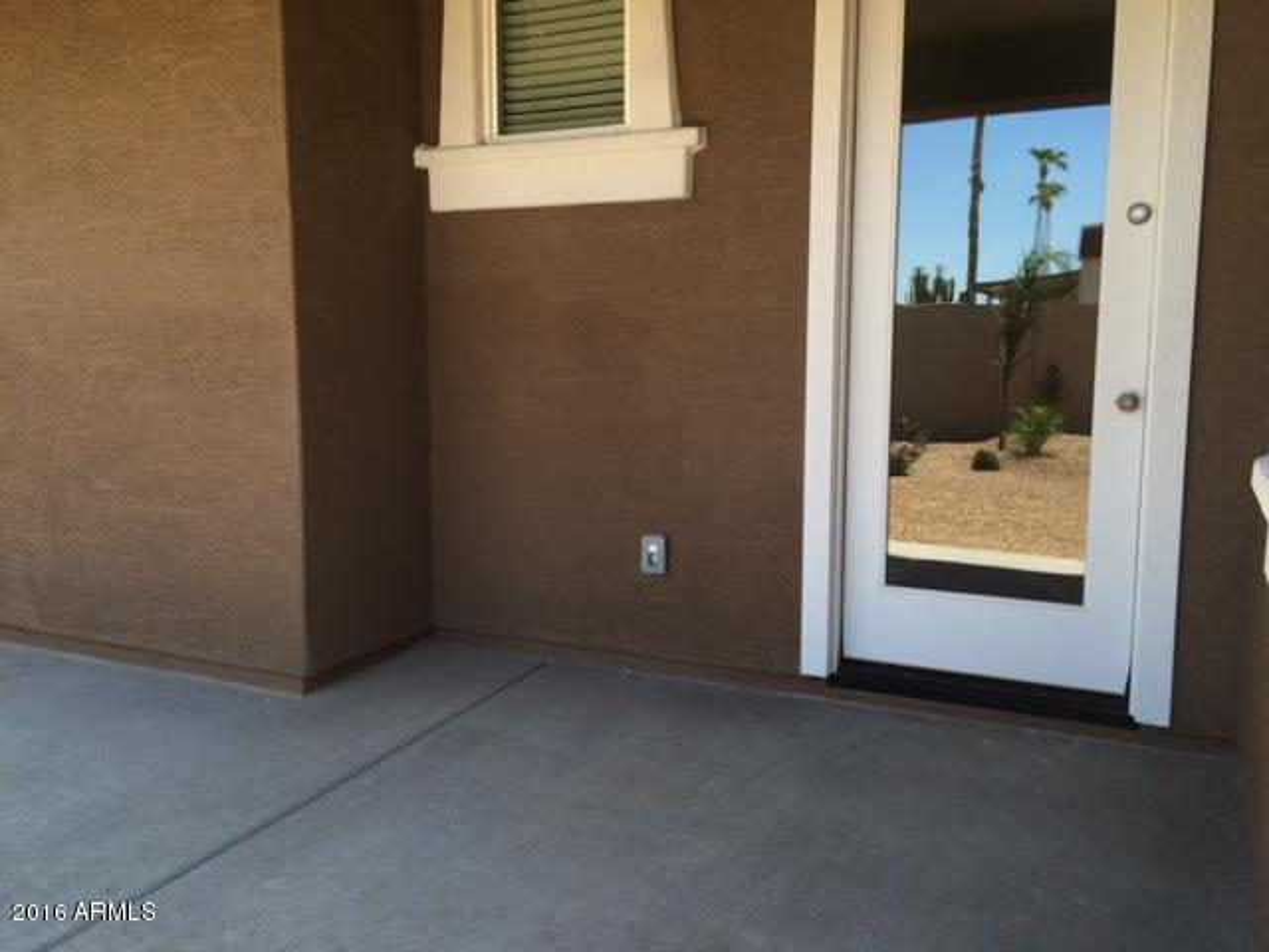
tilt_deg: -8.6
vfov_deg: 48.2
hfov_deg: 61.7
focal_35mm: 29
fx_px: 1063
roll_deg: +0.3
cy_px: 476
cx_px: 634
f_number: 2.2
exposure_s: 1/291
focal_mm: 4.15
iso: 32
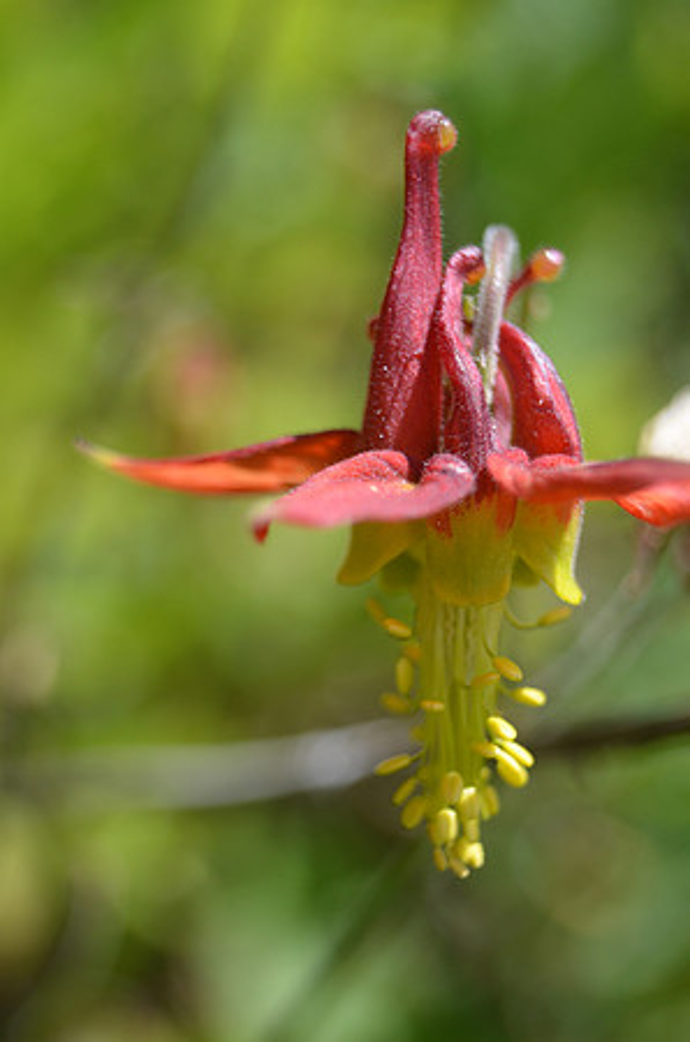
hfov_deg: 24.9
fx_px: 1560
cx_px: 345
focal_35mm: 54
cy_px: 521
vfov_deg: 36.9
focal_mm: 36
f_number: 5
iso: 400
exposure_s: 1/1000
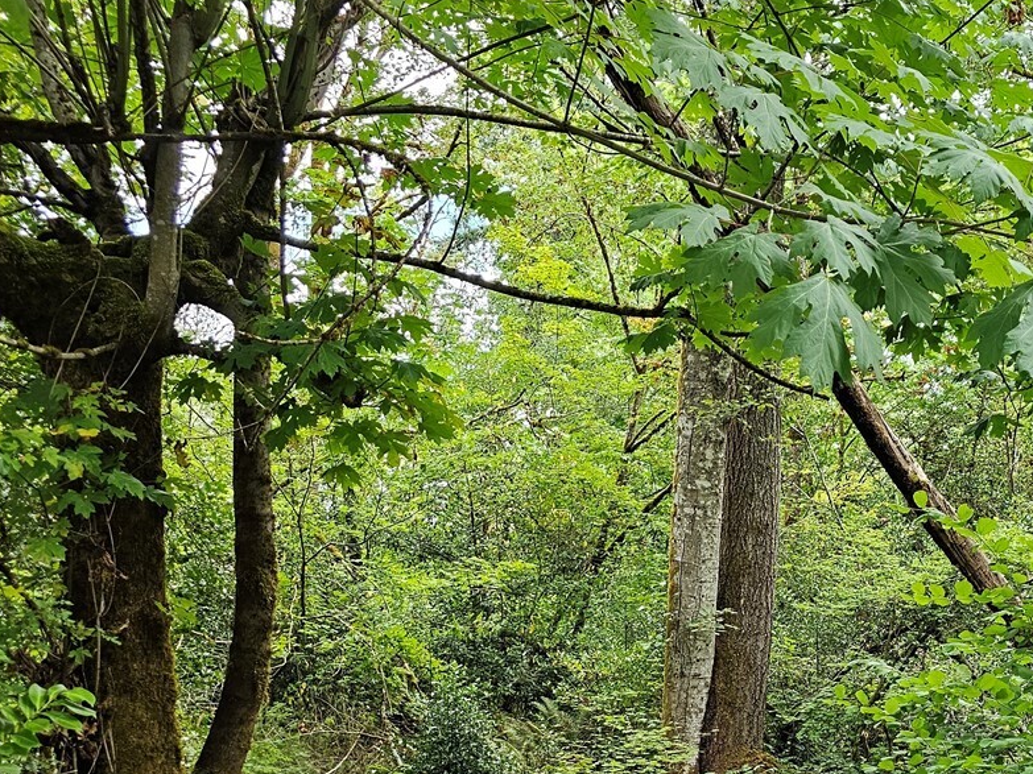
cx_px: 830
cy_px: 676
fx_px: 1402
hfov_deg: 38.9
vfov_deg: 29.7
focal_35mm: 47
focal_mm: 6.3
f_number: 1.7
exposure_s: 1/180
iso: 125
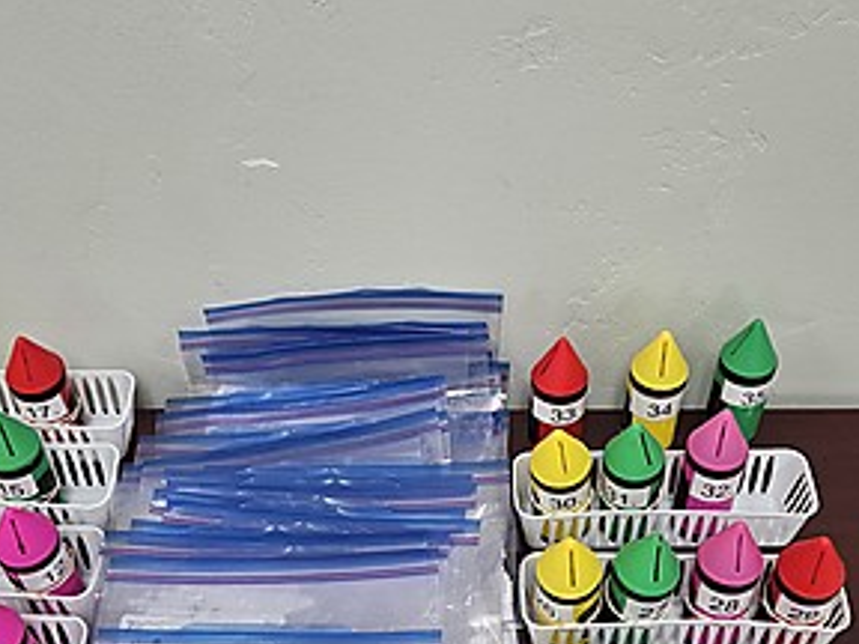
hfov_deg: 39.7
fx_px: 1191
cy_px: 468
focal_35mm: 48
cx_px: 435
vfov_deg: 29.9
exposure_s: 1/53
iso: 100
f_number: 1.8
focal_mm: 5.4
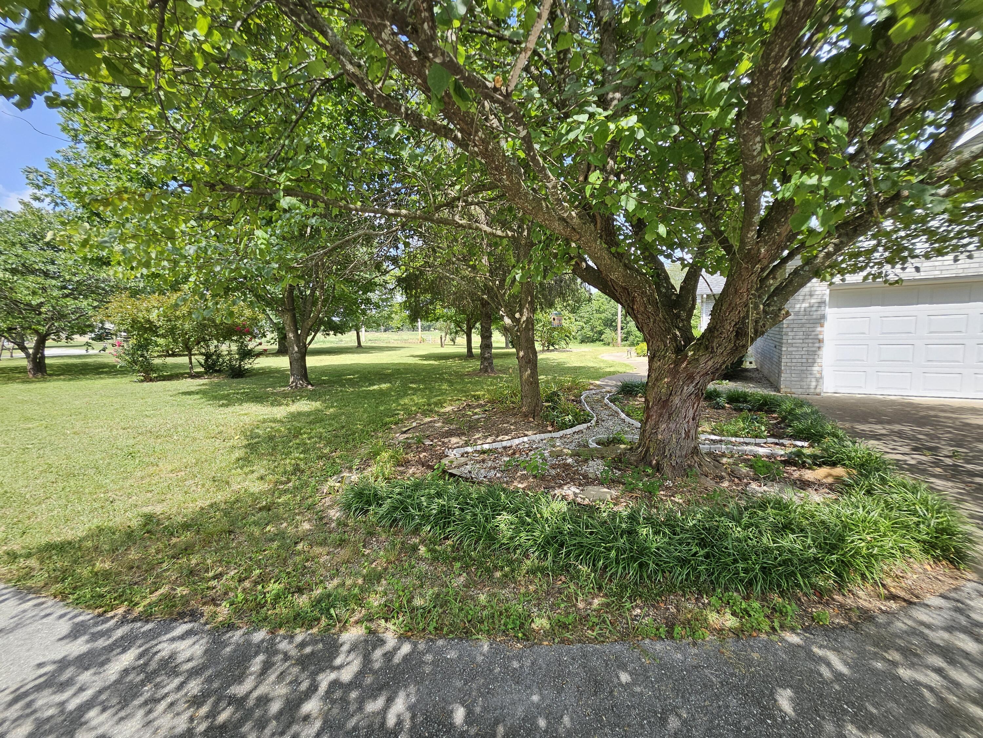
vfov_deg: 89.9
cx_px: 492
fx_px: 369
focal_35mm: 13
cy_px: 369
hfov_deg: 106.2
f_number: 2.2
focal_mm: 1.74
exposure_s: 1/326
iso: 32
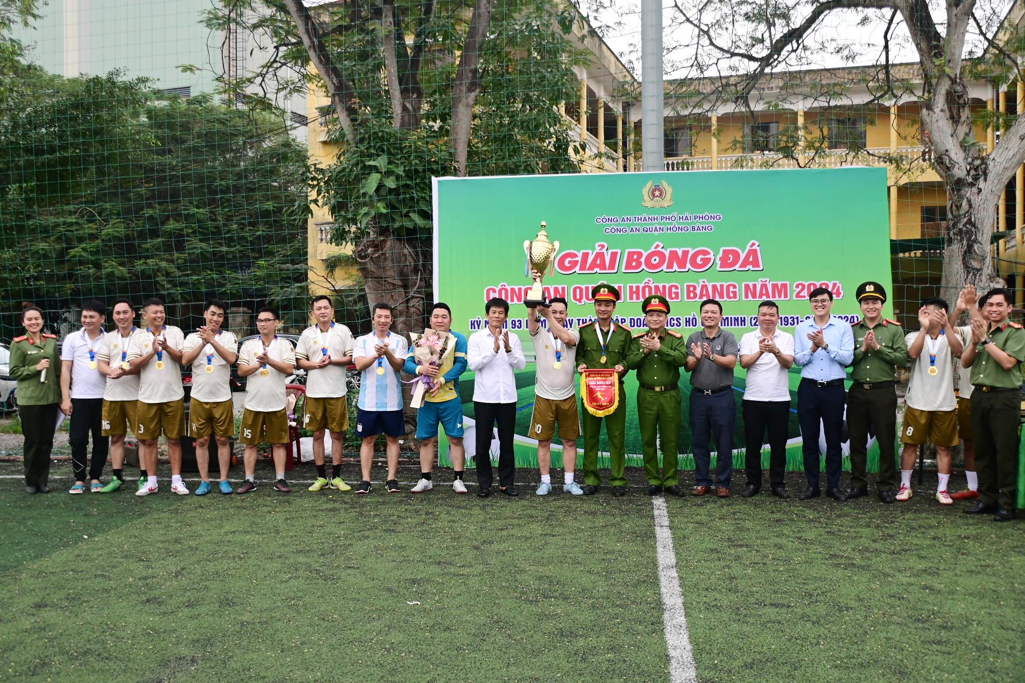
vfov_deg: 38.9
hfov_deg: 55.8
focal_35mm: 34
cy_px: 342
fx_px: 968
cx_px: 512
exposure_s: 1/200
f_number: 3.8
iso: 160
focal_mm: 23
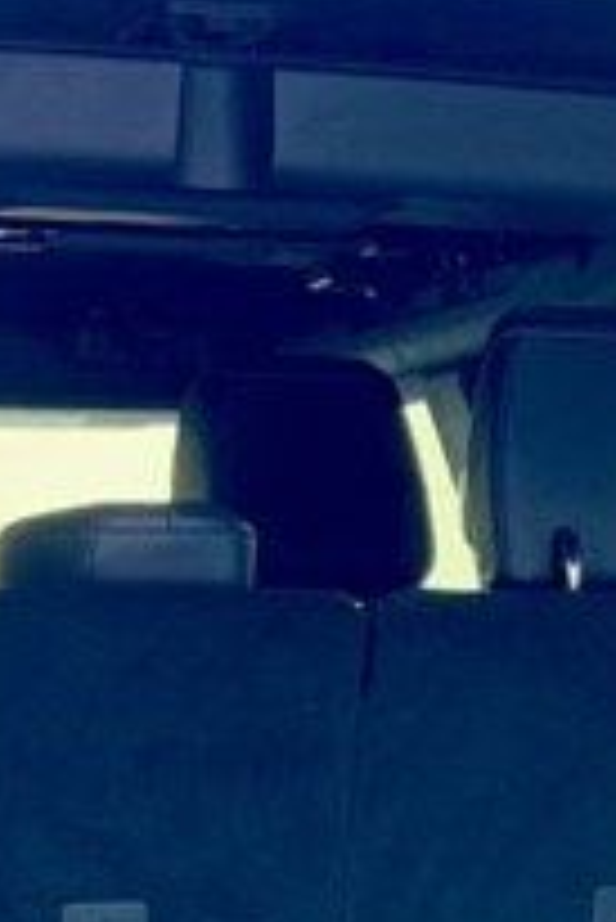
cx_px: 679
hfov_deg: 8.7
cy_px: 1052
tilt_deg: -5.8
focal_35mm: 156
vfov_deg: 12.9
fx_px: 3997
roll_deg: -2.4
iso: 200
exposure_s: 1/79
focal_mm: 6.76
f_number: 1.78
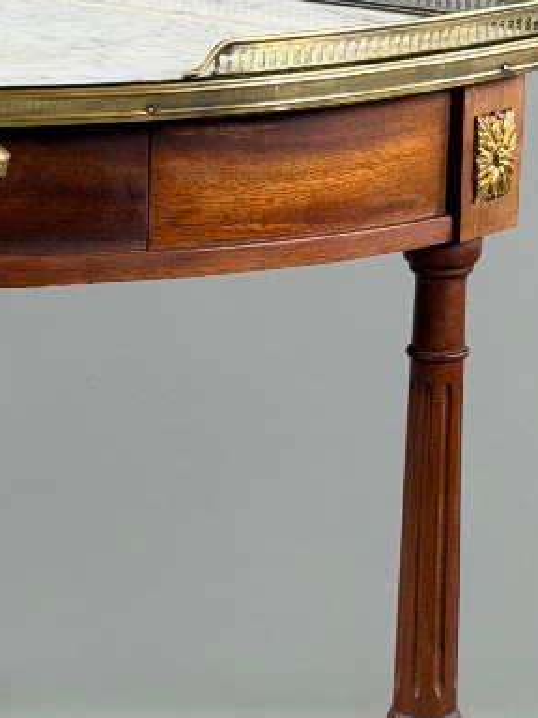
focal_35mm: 150
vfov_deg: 13.1
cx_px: -120
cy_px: 509
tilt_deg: -17.8
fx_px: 3108
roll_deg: +0.2
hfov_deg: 9.7
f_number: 1.78
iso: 80
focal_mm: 6.76
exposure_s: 1/50
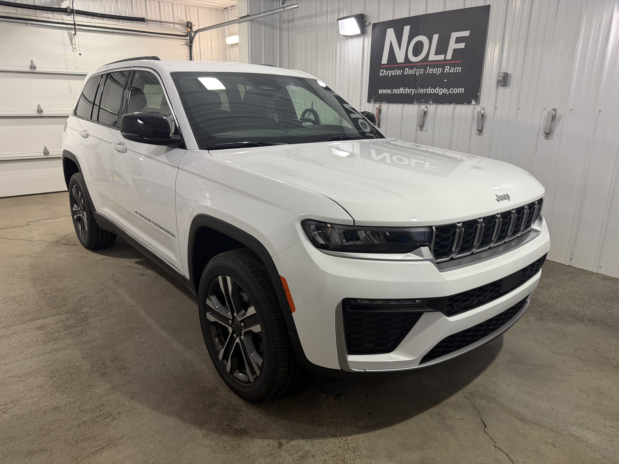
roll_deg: -0.5
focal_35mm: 24
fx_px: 429
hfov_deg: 71.6
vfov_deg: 56.8
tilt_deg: -17.3
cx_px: 310
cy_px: 232
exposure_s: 1/120
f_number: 1.78
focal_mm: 6.76
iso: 160
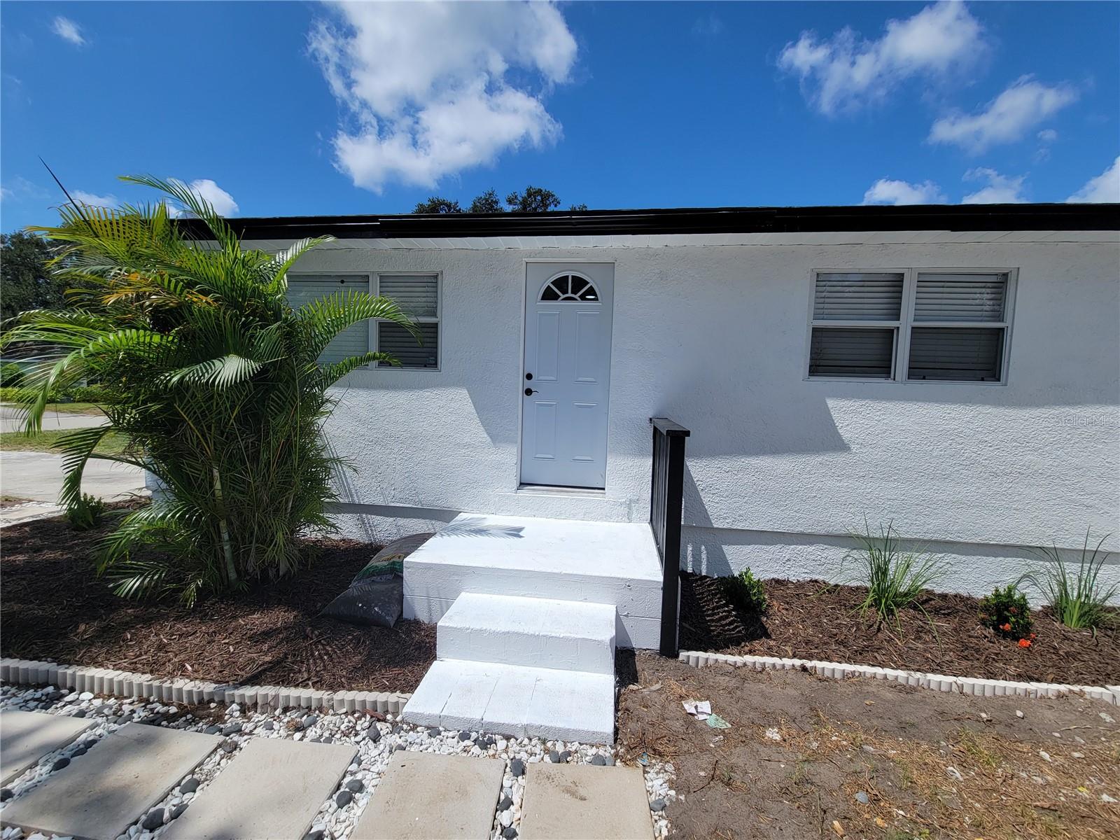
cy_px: 420
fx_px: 421
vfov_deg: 89.9
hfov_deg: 106.2
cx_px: 560
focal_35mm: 13
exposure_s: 1/3185
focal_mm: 2.2
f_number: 2.2
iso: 50
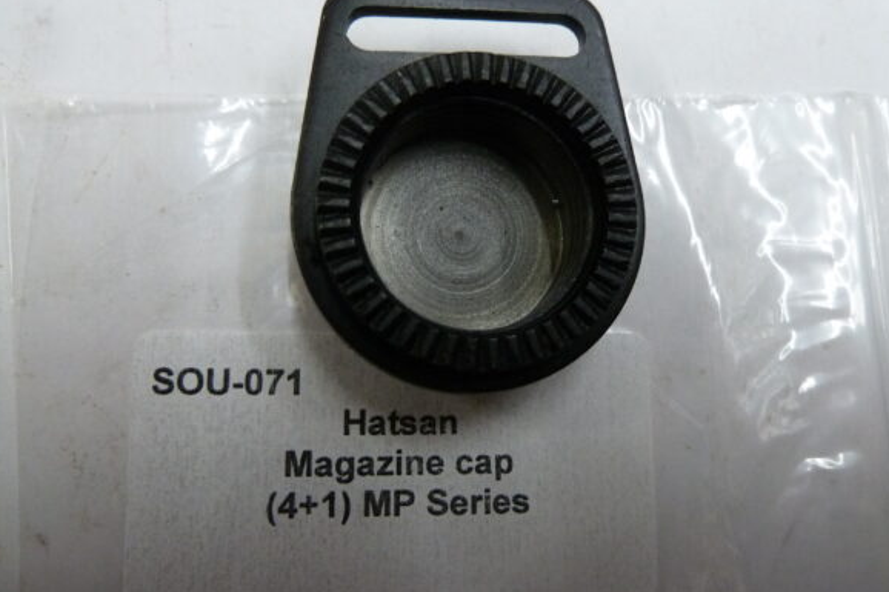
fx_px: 667
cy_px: 303
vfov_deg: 47.9
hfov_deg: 67.4
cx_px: 457
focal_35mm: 27
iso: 400
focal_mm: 4.1
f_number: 3.3
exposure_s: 1/30
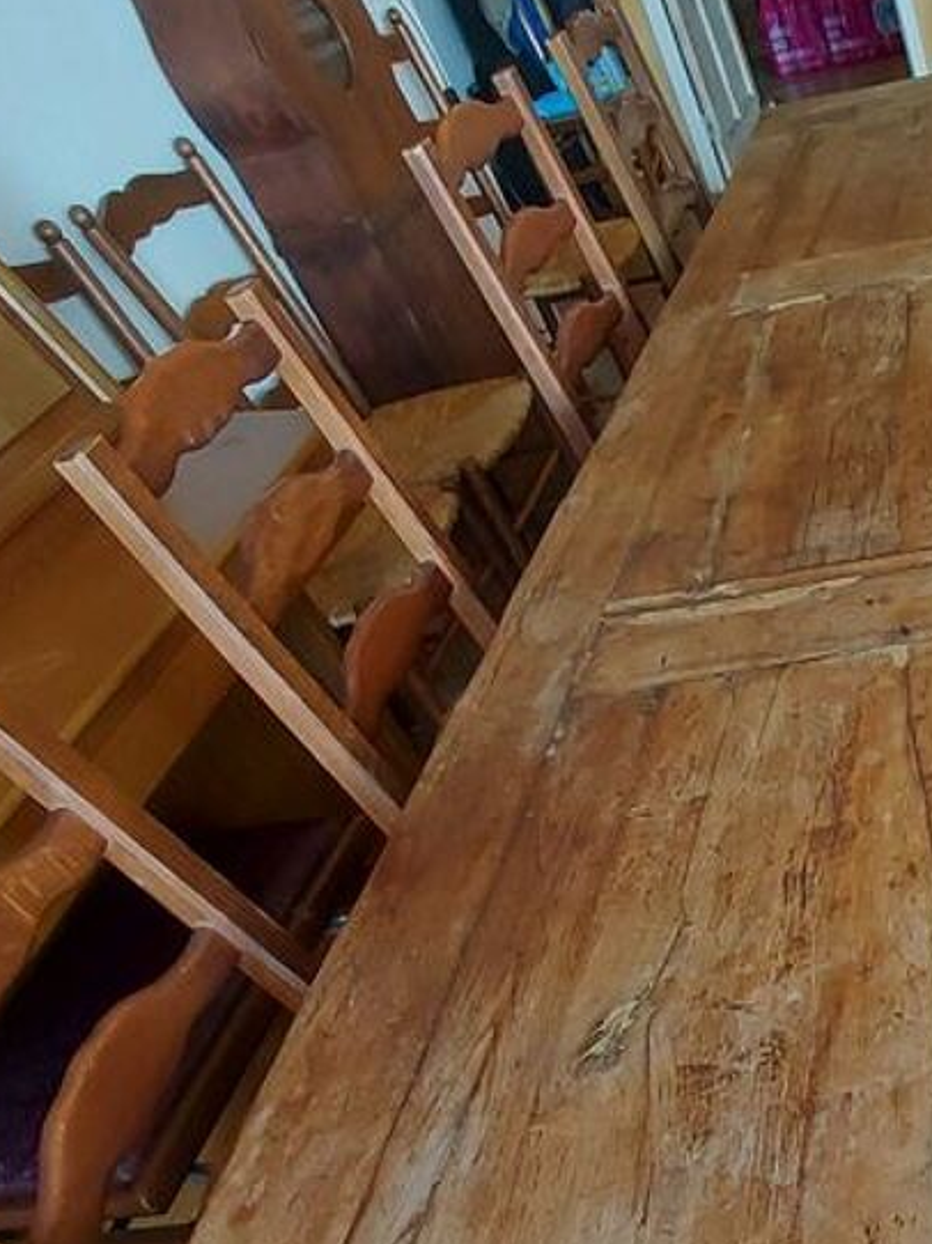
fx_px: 1150
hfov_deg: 35.0
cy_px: 878
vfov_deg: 55.0
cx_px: 1118
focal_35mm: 32
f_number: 2.2
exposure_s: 1/50
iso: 200
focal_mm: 1.74
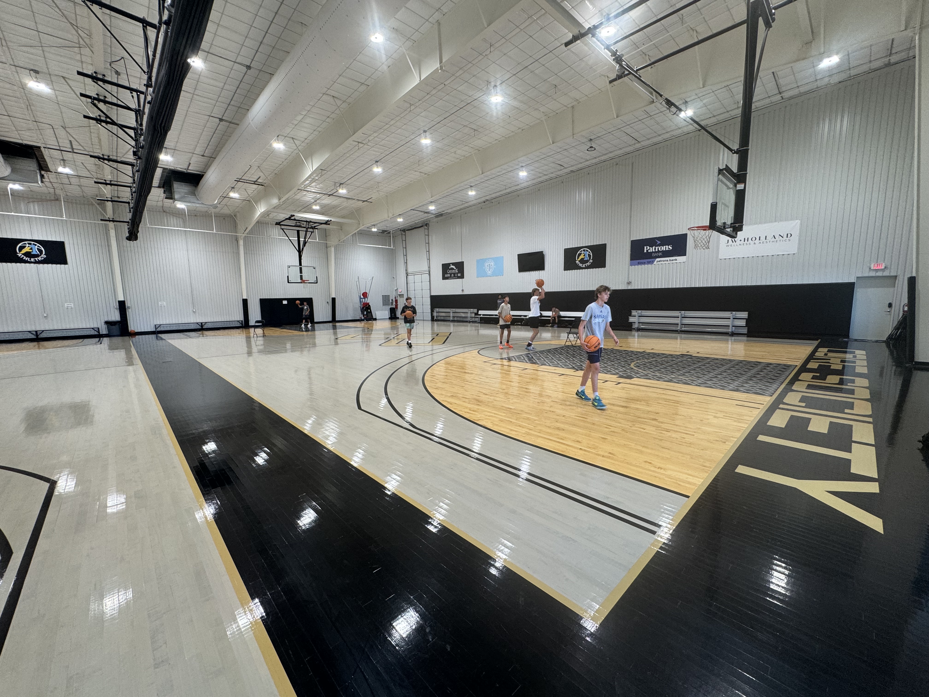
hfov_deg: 102.1
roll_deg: +0.7
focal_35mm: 14
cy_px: 348
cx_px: 464
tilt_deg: -8.4
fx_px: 376
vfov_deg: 85.7
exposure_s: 1/120
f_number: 2.2
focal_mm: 2.22
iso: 100
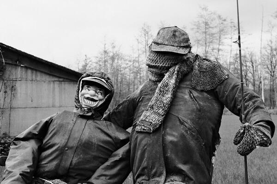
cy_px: 92
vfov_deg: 25.5
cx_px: 138
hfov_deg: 37.5
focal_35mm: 53
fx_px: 408
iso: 1000
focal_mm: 35
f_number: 8
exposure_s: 1/125
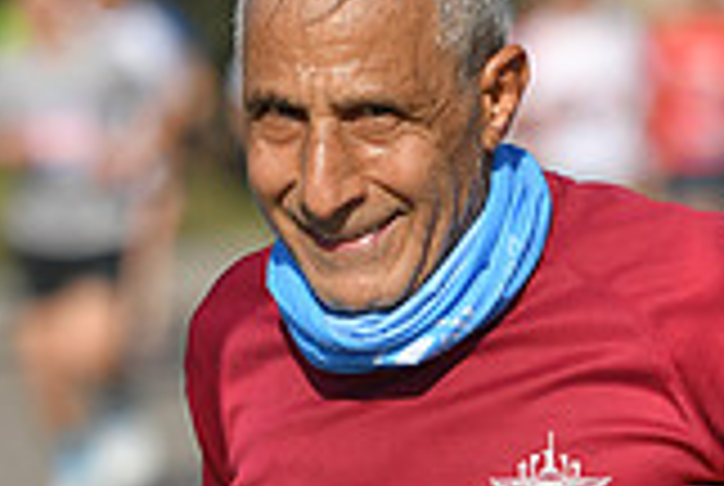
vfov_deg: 3.0
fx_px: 9409
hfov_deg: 4.4
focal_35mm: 467
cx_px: 477
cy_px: 412
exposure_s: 1/6400
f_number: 4
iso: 200
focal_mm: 130
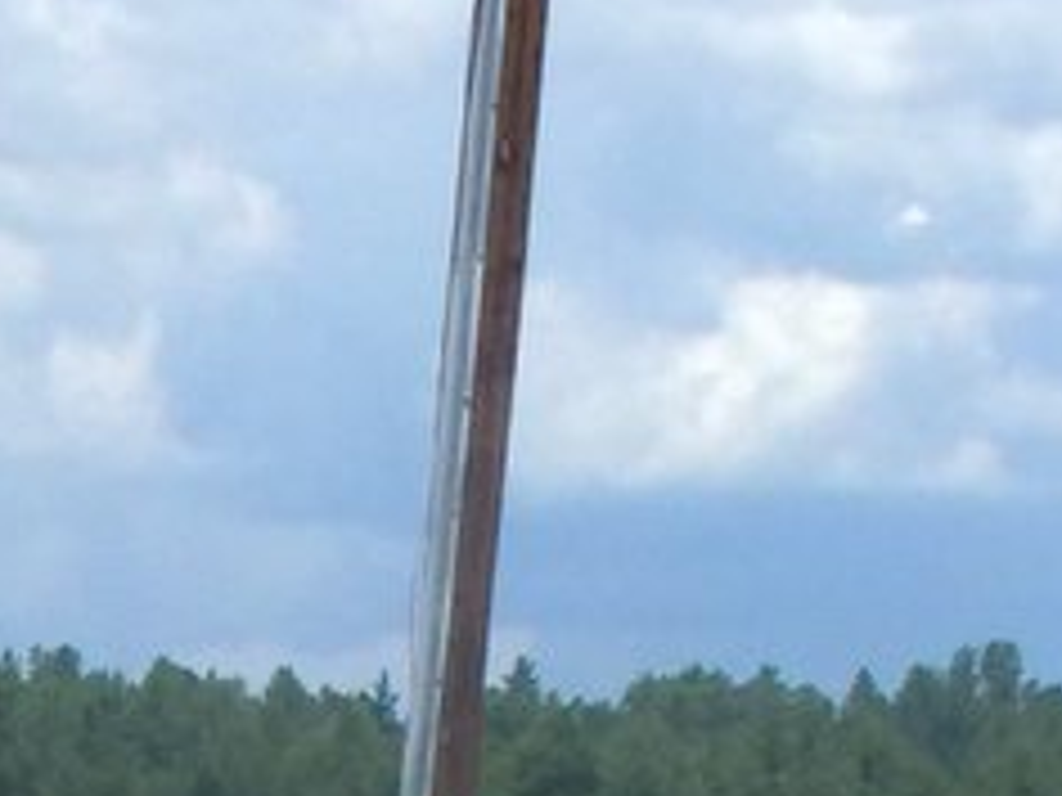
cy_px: 2482
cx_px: -1170
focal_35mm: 312
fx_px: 9572
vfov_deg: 4.5
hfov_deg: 6.2
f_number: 7.1
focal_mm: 23
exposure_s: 1/1600
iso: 400
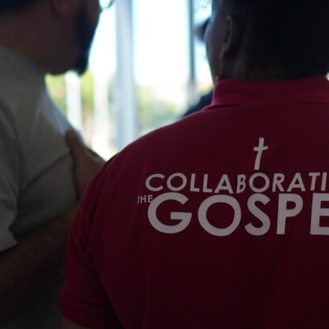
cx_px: 222
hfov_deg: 22.9
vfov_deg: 23.0
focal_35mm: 75
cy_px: 131
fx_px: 806
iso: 800
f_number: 1.4
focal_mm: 24
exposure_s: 1/5000
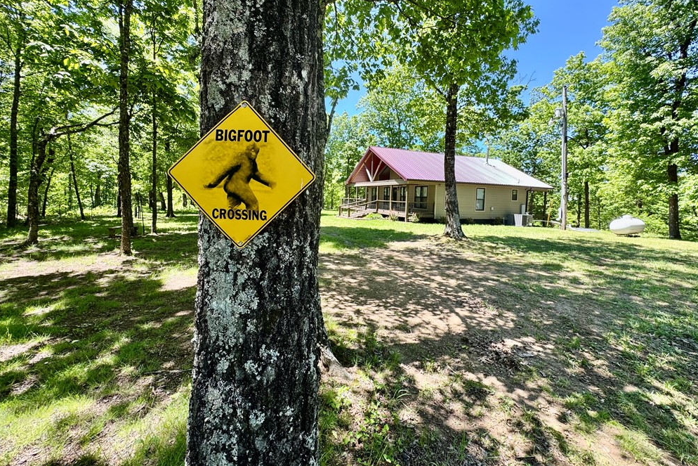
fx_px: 291
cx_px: 357
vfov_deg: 77.0
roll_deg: -1.4
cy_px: 206
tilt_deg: -2.7
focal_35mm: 15
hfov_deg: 100.4
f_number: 2.2
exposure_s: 1/123
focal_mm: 2.22
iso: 40
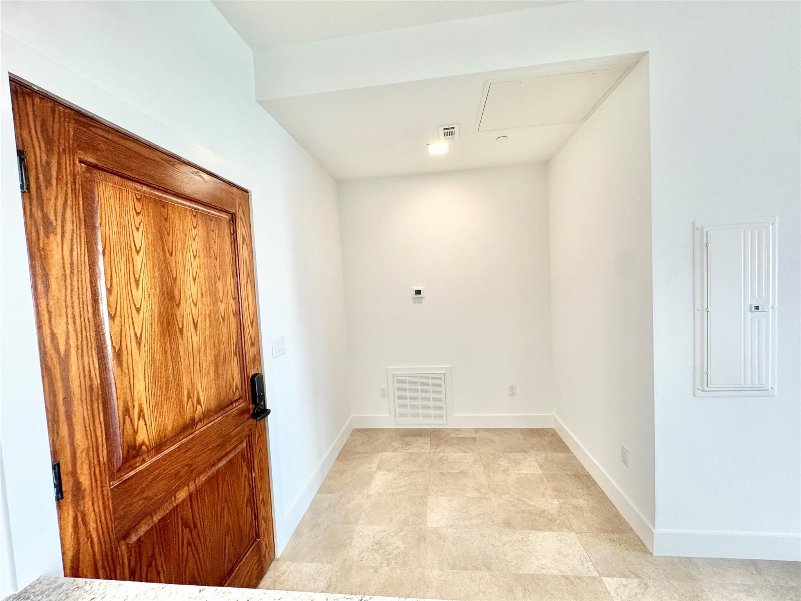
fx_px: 324
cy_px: 300
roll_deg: +2.2
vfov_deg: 85.7
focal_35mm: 14
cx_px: 400
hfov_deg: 102.1
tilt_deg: -4.0
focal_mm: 2.22
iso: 160
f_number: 2.2
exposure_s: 1/120
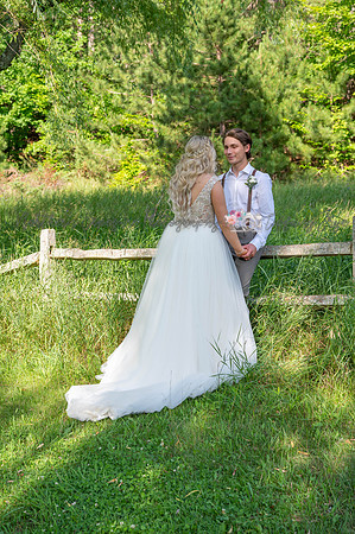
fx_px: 771
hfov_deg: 25.9
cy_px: 267
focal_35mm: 52
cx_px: 178
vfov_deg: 38.2
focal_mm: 52
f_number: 5.6
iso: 125
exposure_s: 1/250
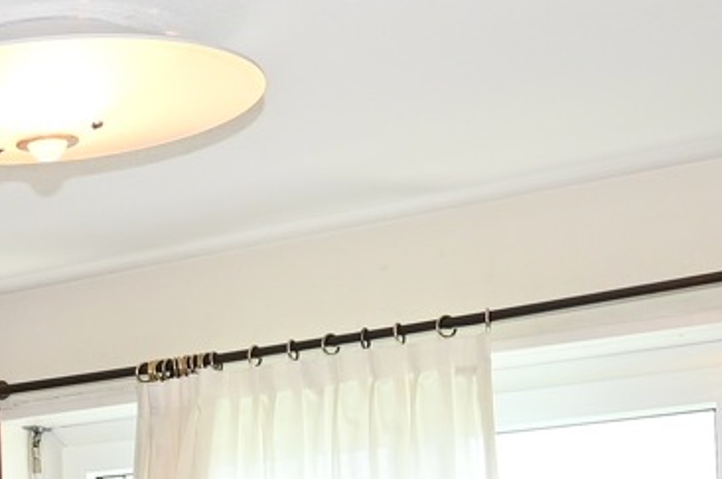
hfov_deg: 19.2
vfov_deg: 13.6
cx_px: -223
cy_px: 567
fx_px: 1963
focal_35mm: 98
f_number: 4
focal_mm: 14
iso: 220
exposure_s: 1/60
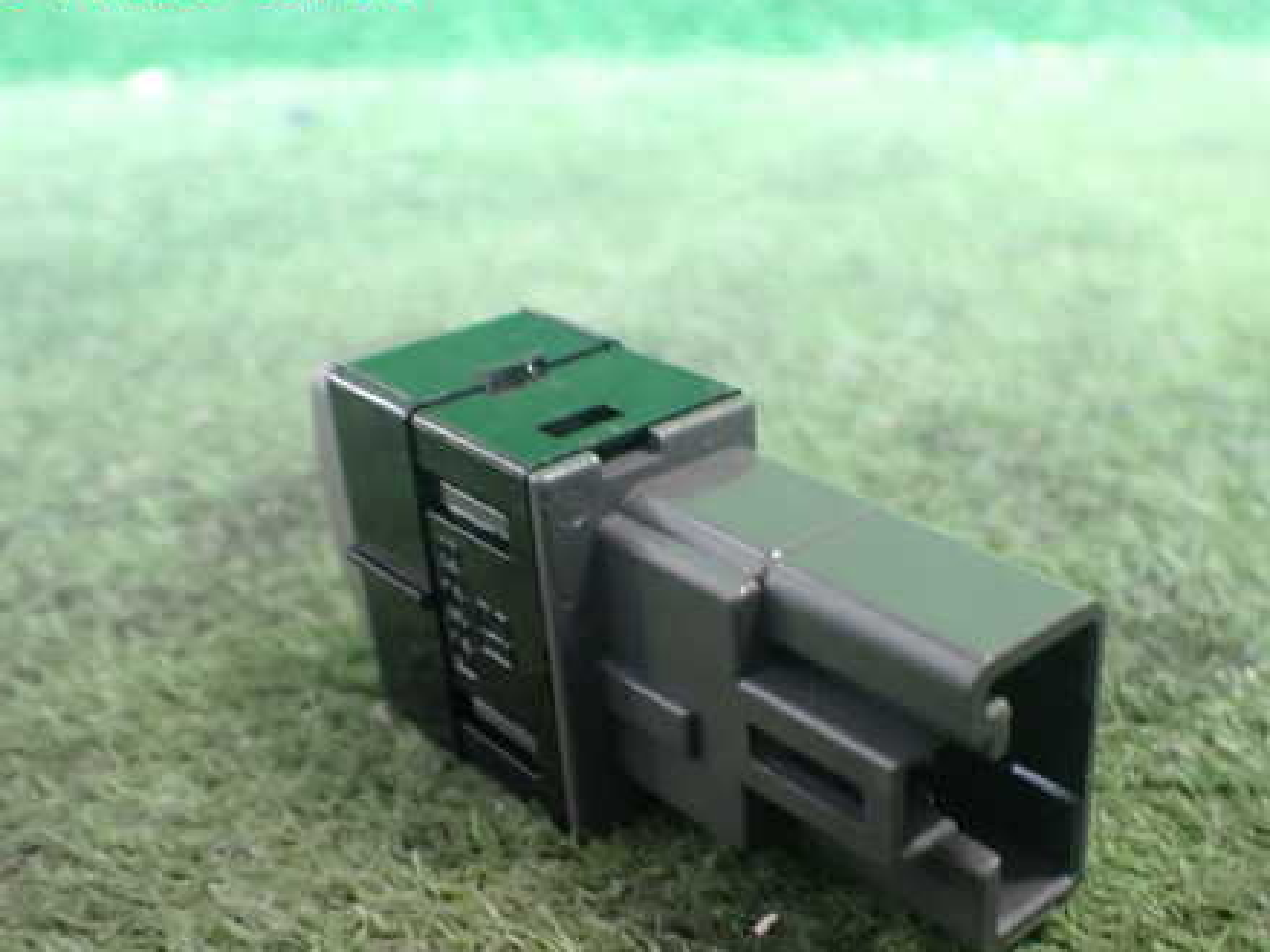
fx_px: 1504
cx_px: 752
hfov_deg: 45.6
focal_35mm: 41
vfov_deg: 34.9
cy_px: 593
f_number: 2.3
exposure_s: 1/40
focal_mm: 5.4
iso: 800
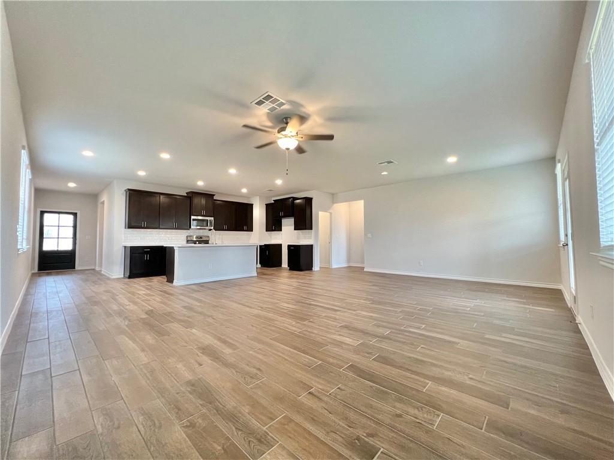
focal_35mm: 13
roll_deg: +0.6
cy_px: 230
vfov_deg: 89.9
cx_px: 307
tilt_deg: +1.4
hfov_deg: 106.2
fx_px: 231
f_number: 1.8
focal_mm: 1.57
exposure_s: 1/60
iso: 200
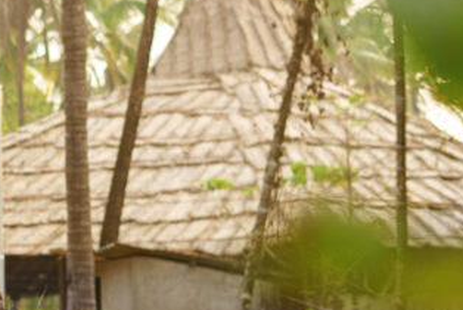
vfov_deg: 8.4
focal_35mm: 163
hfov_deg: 12.1
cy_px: 104
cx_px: -212
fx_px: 2098
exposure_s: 1/250
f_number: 2.8
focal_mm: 50
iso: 250
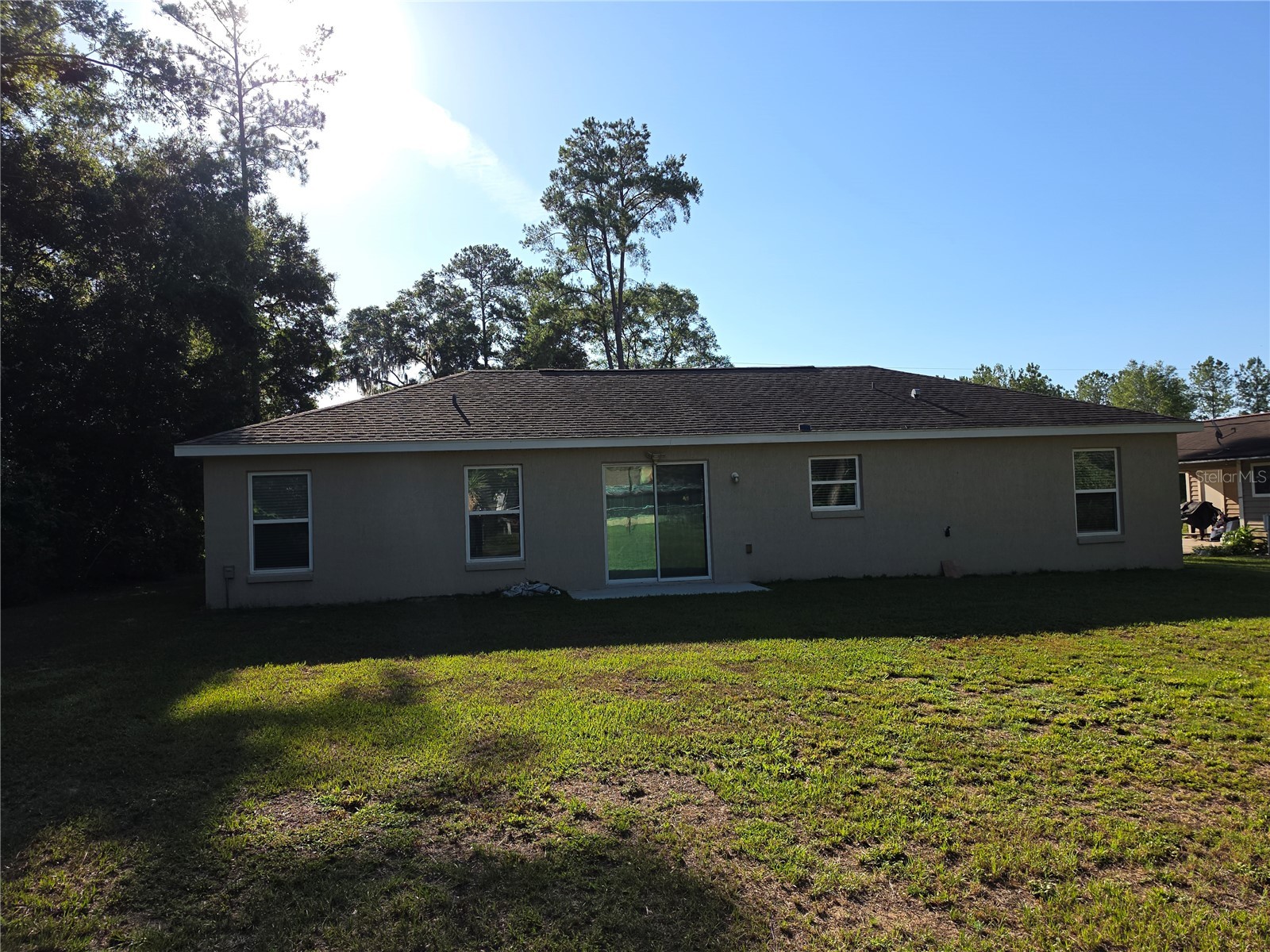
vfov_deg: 58.9
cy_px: 476
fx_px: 844
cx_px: 635
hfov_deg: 73.9
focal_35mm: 23
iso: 10
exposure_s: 1/701
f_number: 1.4
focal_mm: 6.5
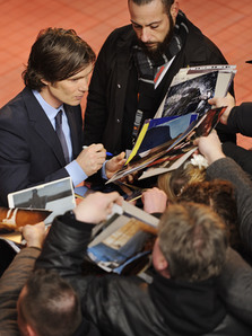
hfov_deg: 5.1
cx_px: 119
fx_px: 2829
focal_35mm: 291
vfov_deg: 6.8
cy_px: 168
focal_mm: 200
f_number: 2.8
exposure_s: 1/100
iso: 400
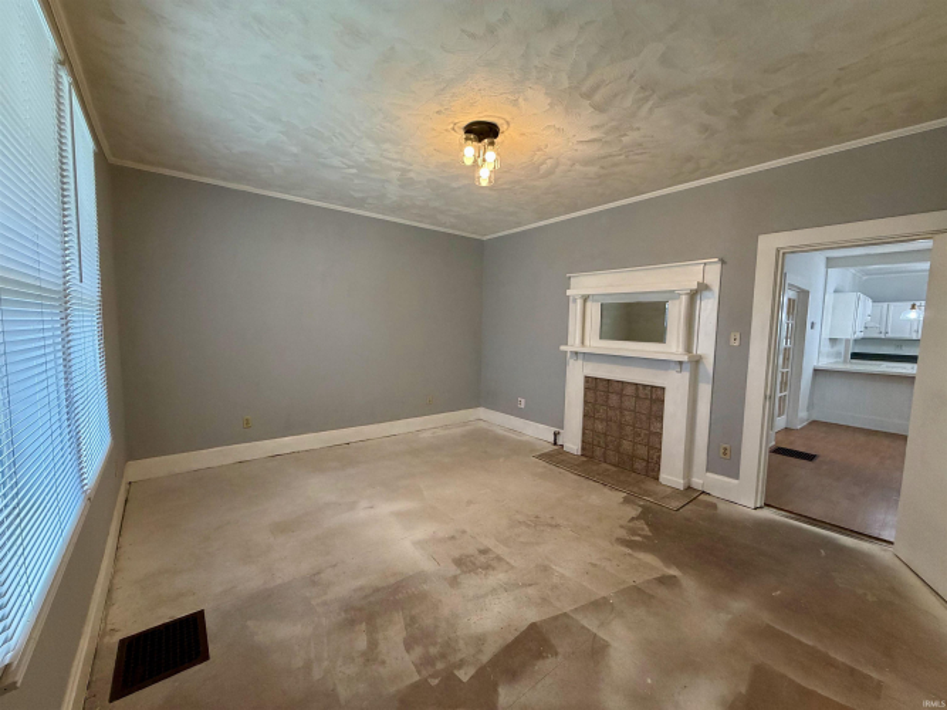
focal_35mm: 14
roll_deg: -1.2
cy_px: 355
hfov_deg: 102.1
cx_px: 474
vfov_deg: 85.7
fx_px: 383
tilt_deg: -4.2
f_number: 2.2
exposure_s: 1/120
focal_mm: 2.22
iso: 250
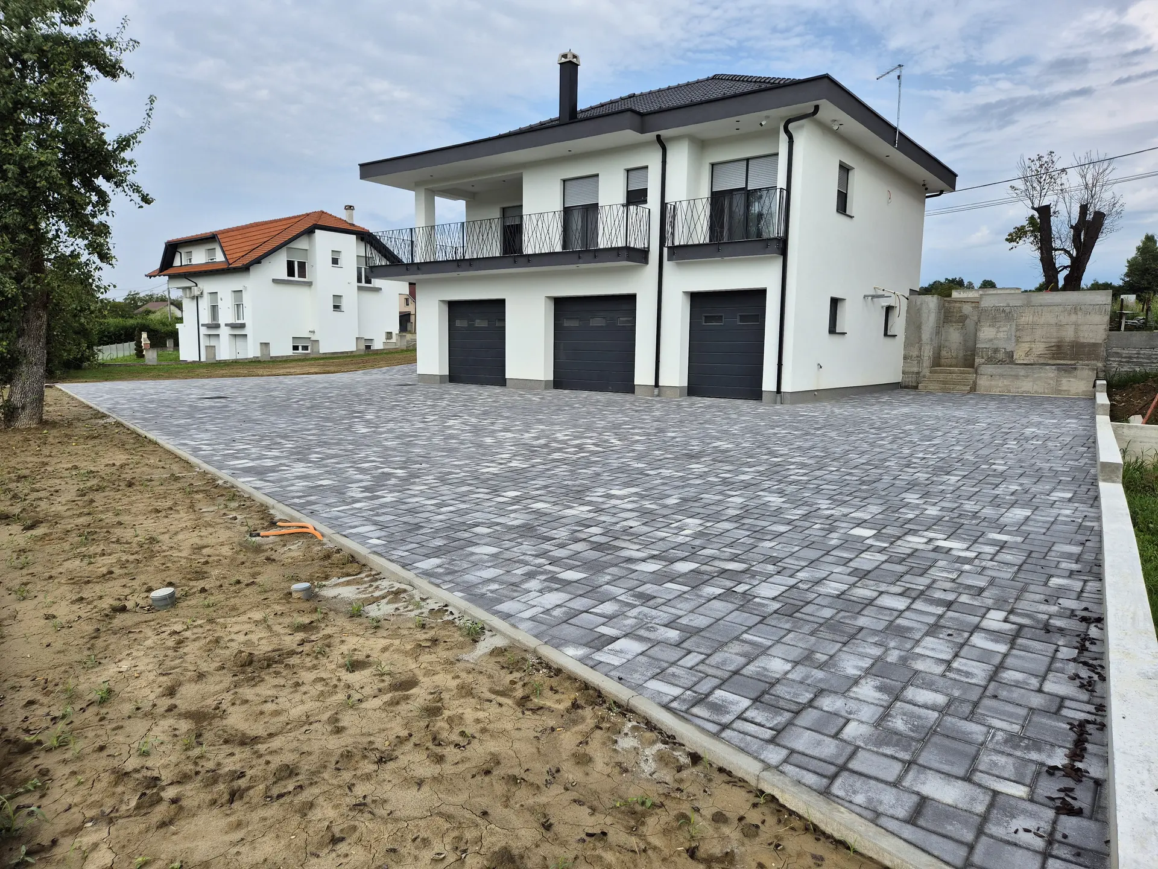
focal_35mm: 23
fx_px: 769
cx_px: 579
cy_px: 434
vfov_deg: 58.9
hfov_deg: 73.9
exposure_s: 1/1608
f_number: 1.8
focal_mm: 5.4
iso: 25
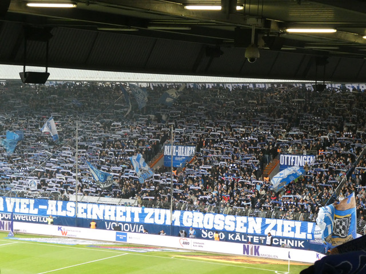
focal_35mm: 90
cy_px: 137
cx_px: 183
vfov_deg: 16.4
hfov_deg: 21.8
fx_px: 952
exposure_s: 1/80
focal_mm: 16.1
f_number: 4.9
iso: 800
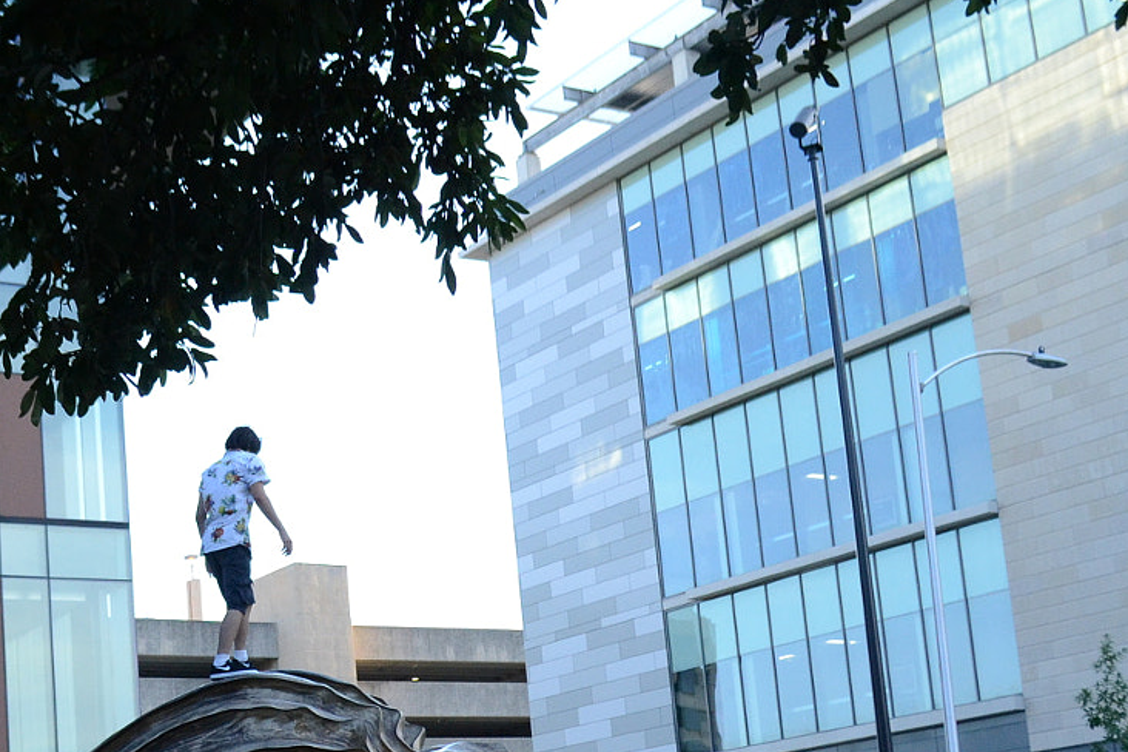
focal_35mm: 59
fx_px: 1849
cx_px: 234
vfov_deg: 22.7
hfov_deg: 33.0
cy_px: 604
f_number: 5.6
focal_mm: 18
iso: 800
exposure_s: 1/500
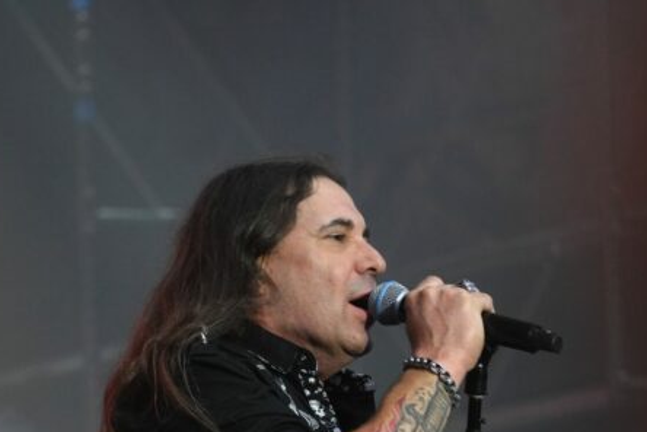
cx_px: 329
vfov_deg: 3.4
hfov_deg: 5.2
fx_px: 7188
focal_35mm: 400
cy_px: 304
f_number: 5.6
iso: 1250
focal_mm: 154
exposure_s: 1/250
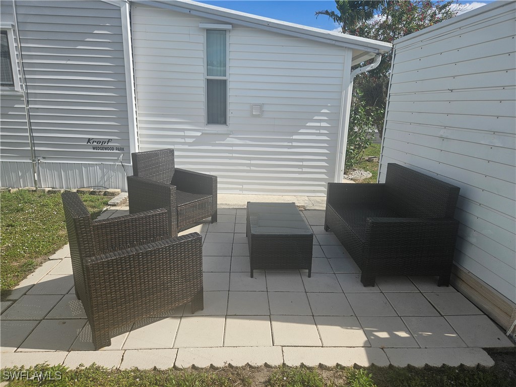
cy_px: 194
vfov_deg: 58.9
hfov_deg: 73.9
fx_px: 343
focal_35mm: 23
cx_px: 258
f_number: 1.8
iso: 25
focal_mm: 5.4
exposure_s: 1/2210
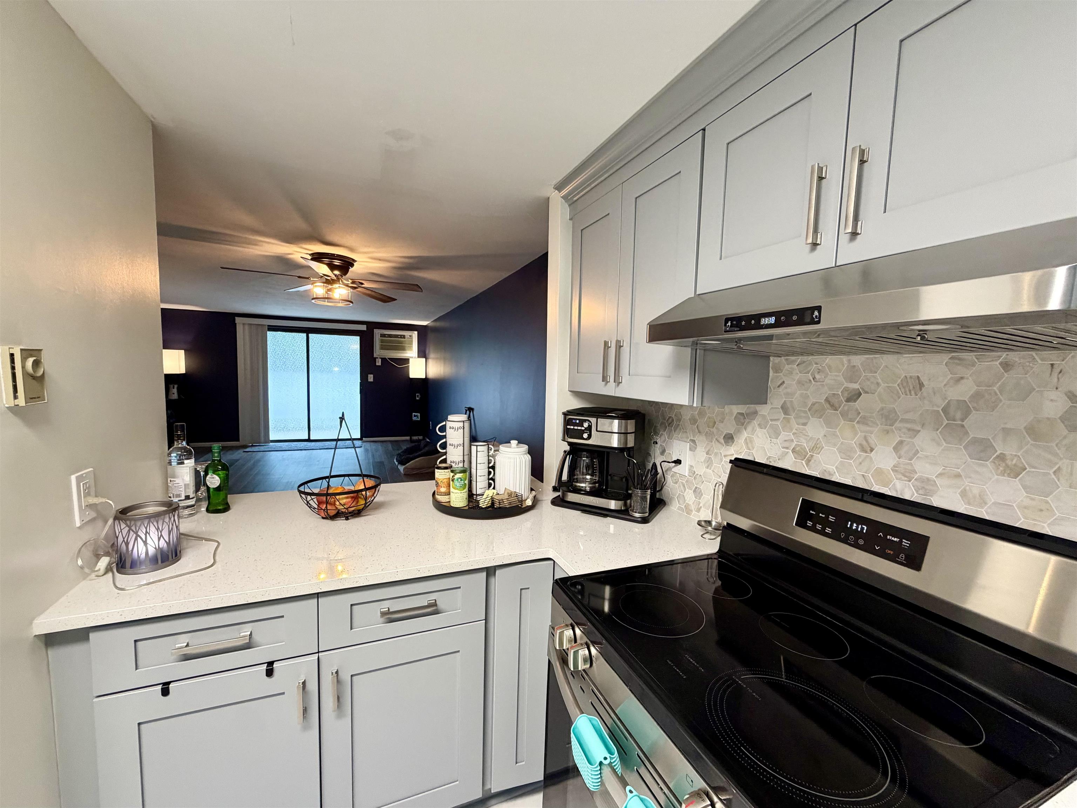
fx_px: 436
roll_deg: -1.3
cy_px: 404
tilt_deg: -4.2
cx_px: 538
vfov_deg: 85.7
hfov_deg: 102.1
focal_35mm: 14
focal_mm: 2.22
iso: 250
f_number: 2.2
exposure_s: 1/60
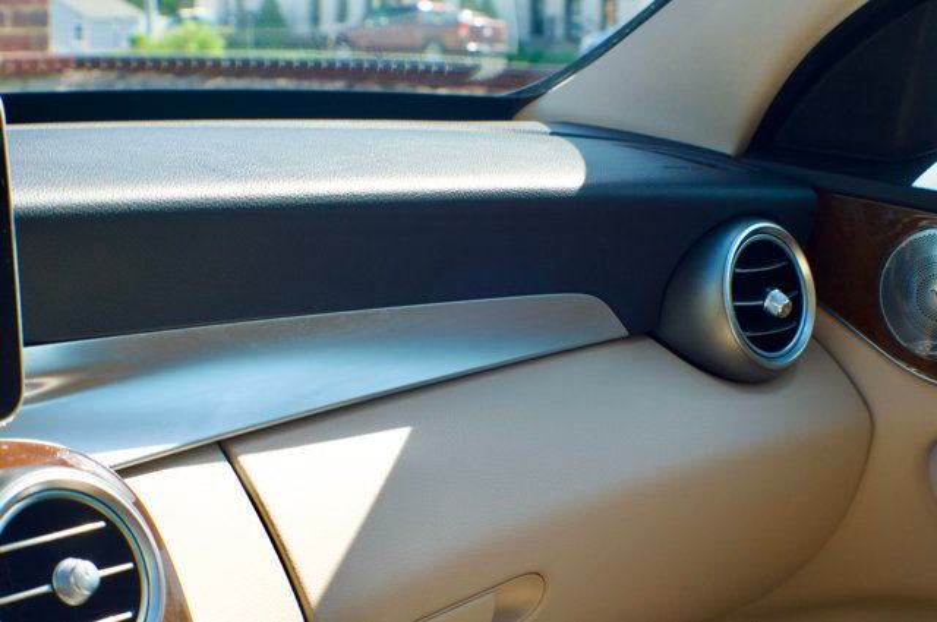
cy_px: 311
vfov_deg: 18.1
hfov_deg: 27.0
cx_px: 468
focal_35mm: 75
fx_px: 1950
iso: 500
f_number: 8
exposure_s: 1/250
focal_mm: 50
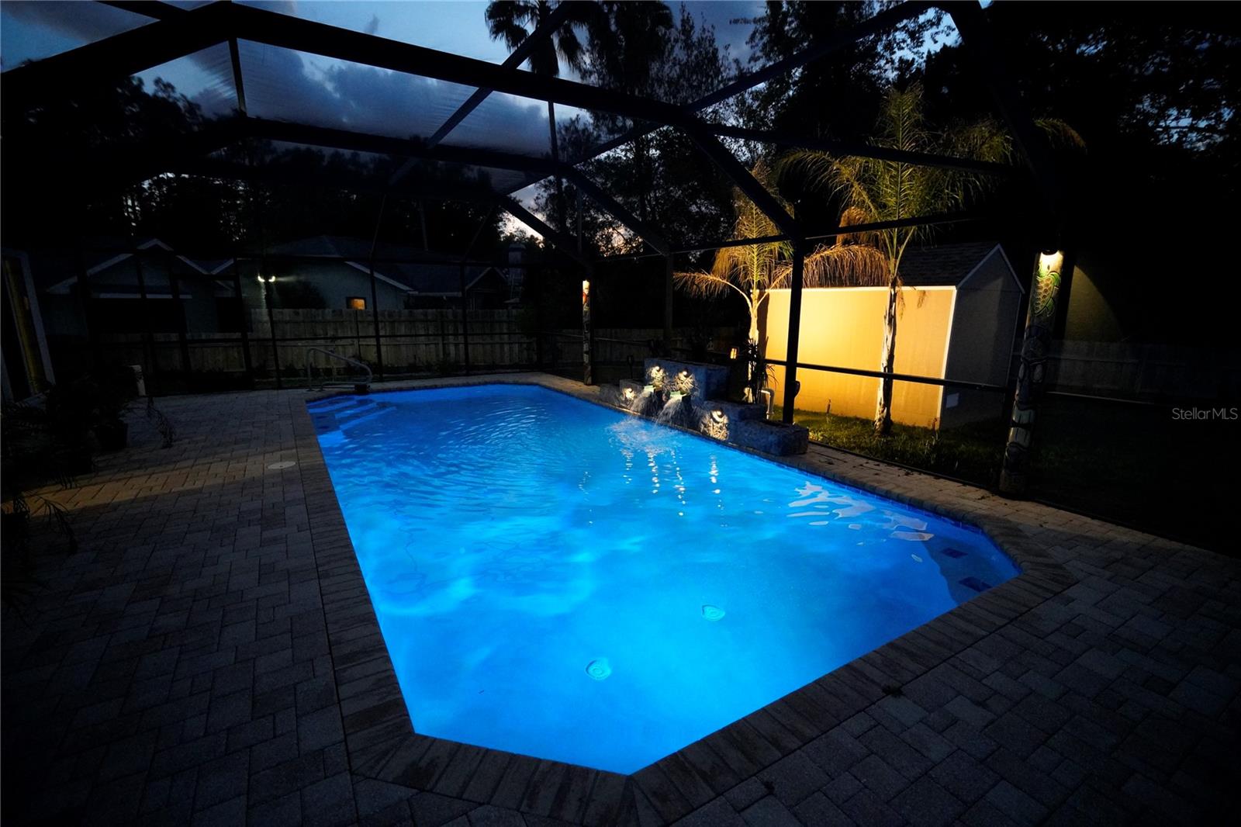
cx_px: 620
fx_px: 551
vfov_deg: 73.7
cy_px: 414
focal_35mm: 16
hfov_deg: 96.7
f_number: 4
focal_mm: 16
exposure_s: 1/40
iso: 12800
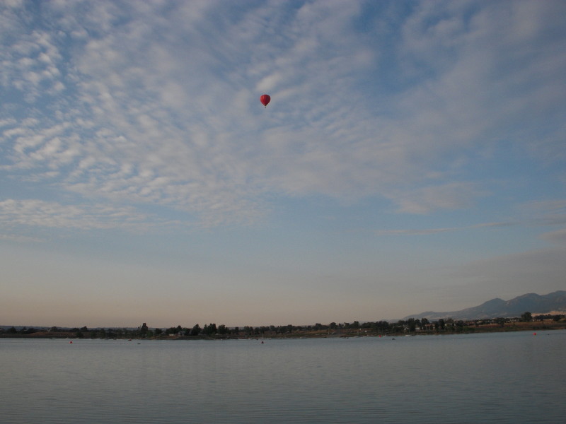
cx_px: 283
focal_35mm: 38
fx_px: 621
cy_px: 212
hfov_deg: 49.0
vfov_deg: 37.7
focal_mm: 6.3
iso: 100
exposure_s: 1/250
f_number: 6.6
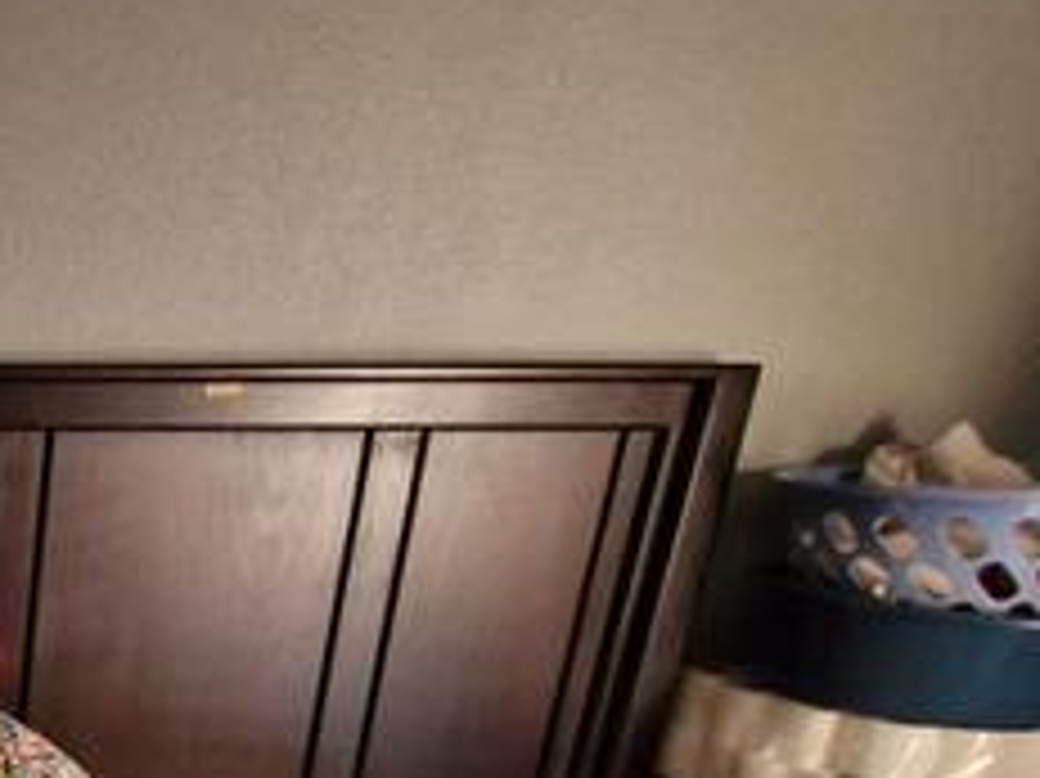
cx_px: -401
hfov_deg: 30.3
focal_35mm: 45
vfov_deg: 29.0
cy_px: 859
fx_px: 1351
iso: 320
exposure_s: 1/50
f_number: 2.2
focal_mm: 1.74
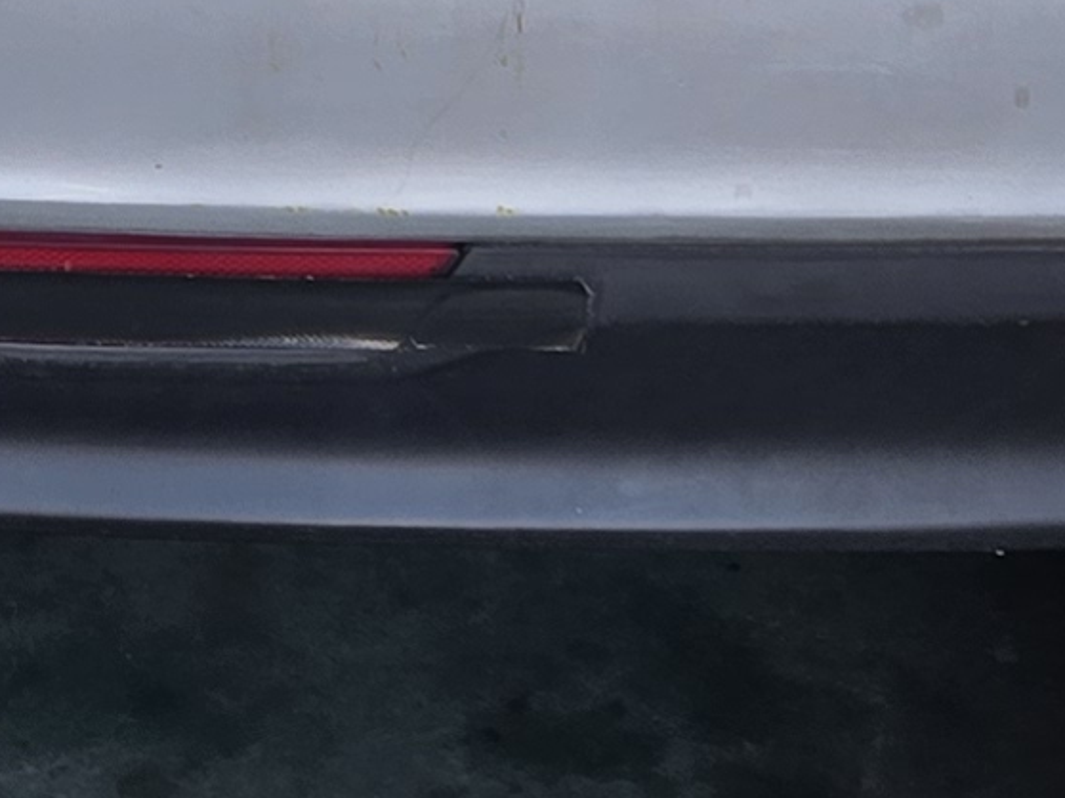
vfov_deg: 8.3
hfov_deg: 11.8
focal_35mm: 165
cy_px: -1098
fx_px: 5074
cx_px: -84
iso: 32
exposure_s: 1/120
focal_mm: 5.4
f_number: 1.8
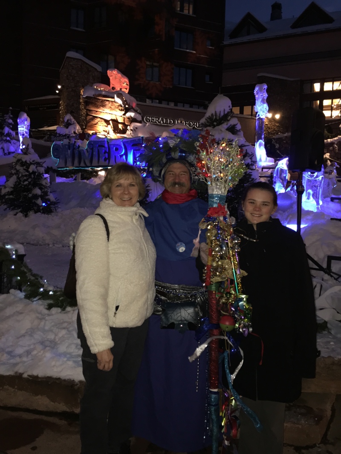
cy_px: 227
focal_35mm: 29
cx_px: 170
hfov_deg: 48.2
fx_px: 381
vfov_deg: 61.6
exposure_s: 1/16
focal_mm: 4.15
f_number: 2.2
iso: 160
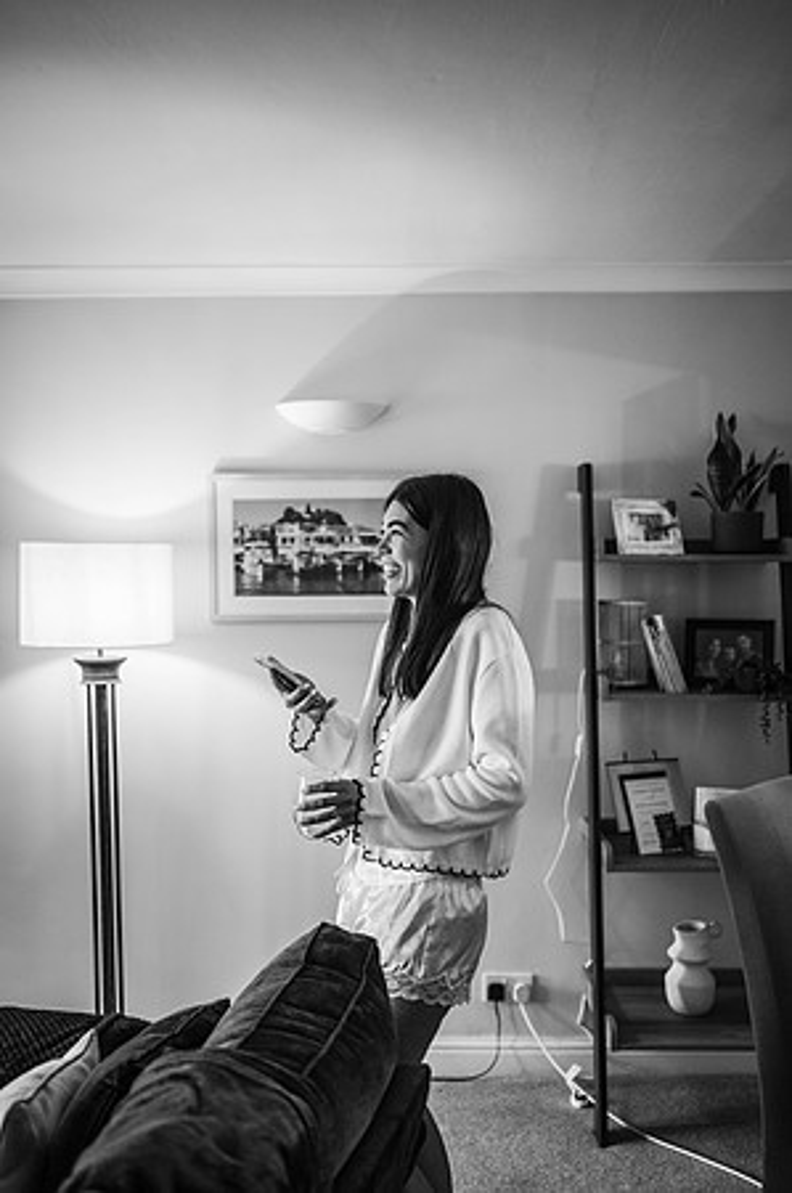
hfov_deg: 37.8
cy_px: 596
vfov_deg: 54.5
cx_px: 396
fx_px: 1158
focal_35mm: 35
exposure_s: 1/200
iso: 640
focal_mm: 35
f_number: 1.8
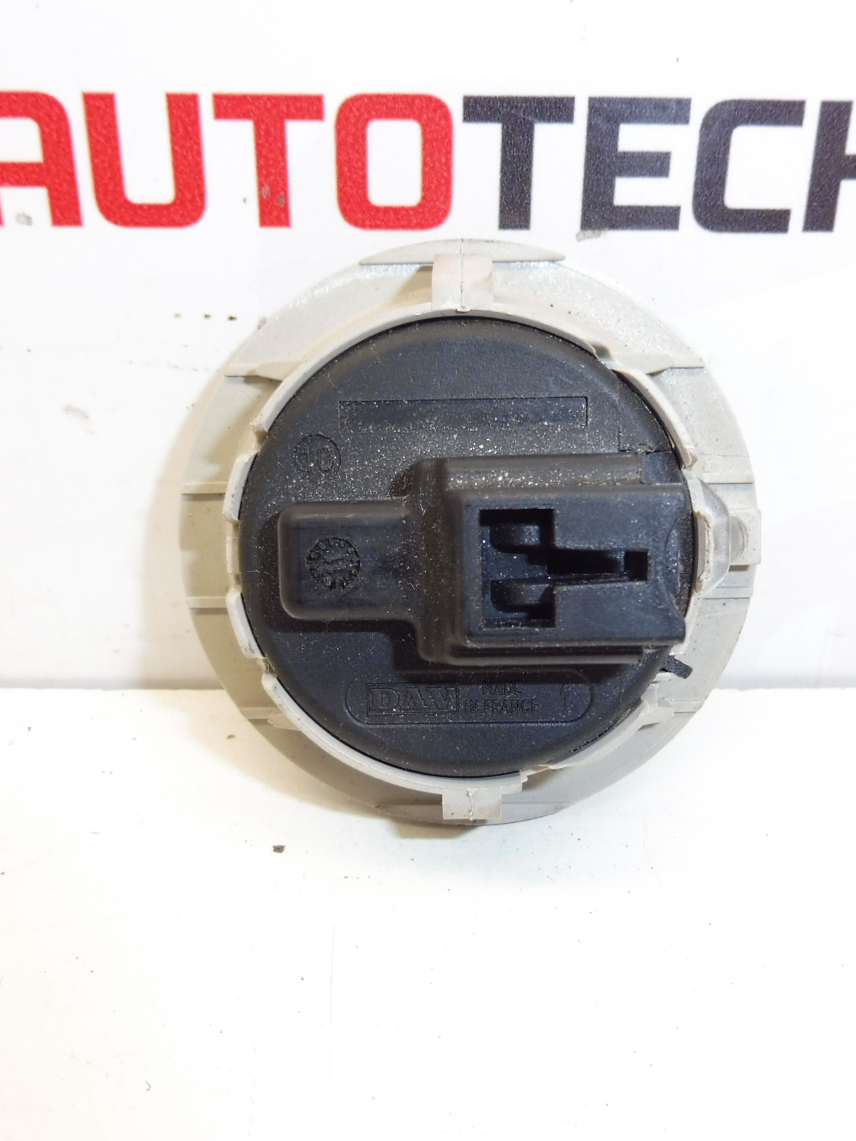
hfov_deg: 42.9
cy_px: 579
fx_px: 1088
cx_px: 451
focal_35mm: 33
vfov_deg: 55.3
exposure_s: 1/60
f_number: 3.5
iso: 200
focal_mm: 4.3
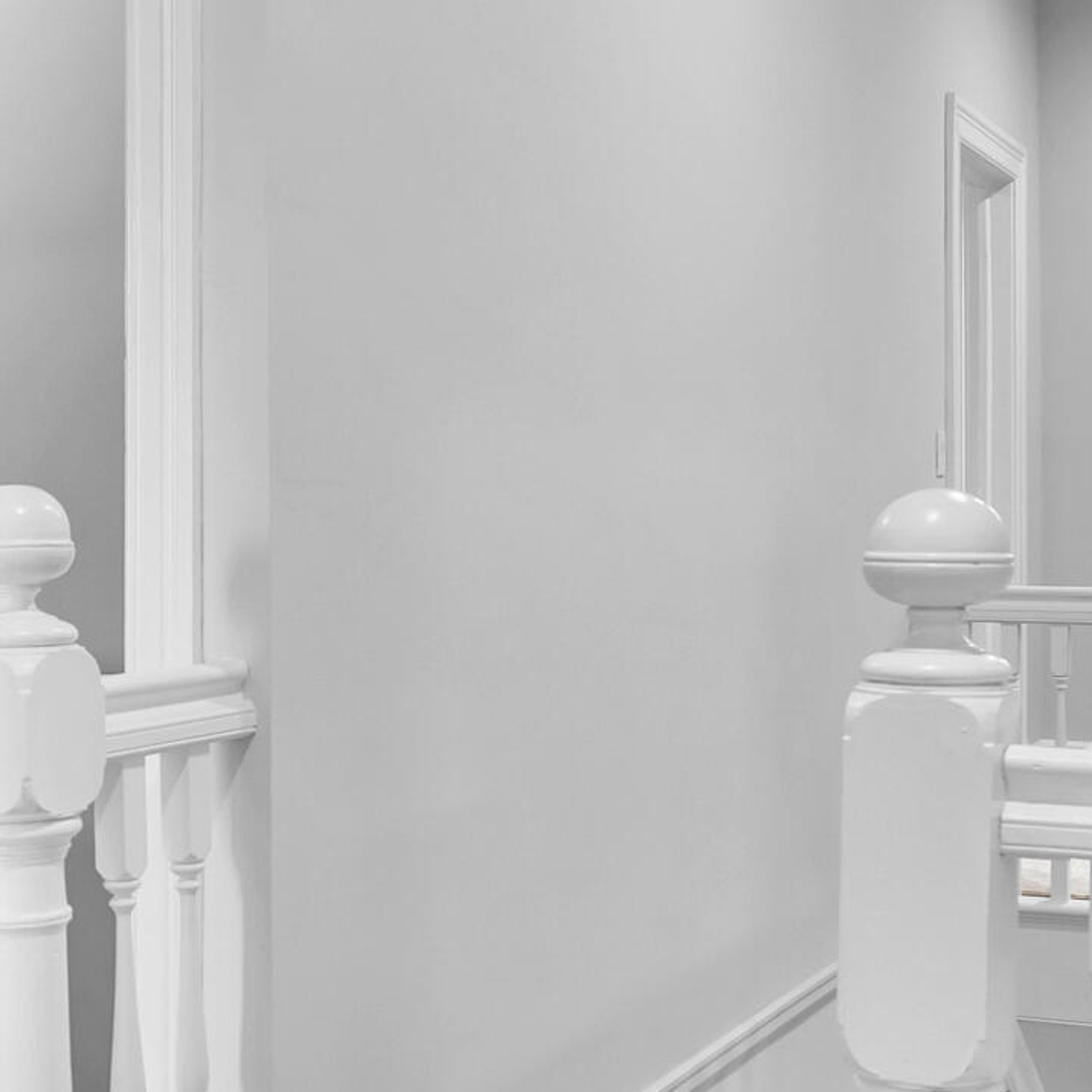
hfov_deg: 30.0
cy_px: 514
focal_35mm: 57
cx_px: 540
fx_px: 2034
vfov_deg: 30.0
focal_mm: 16
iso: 250
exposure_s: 1/15
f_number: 4
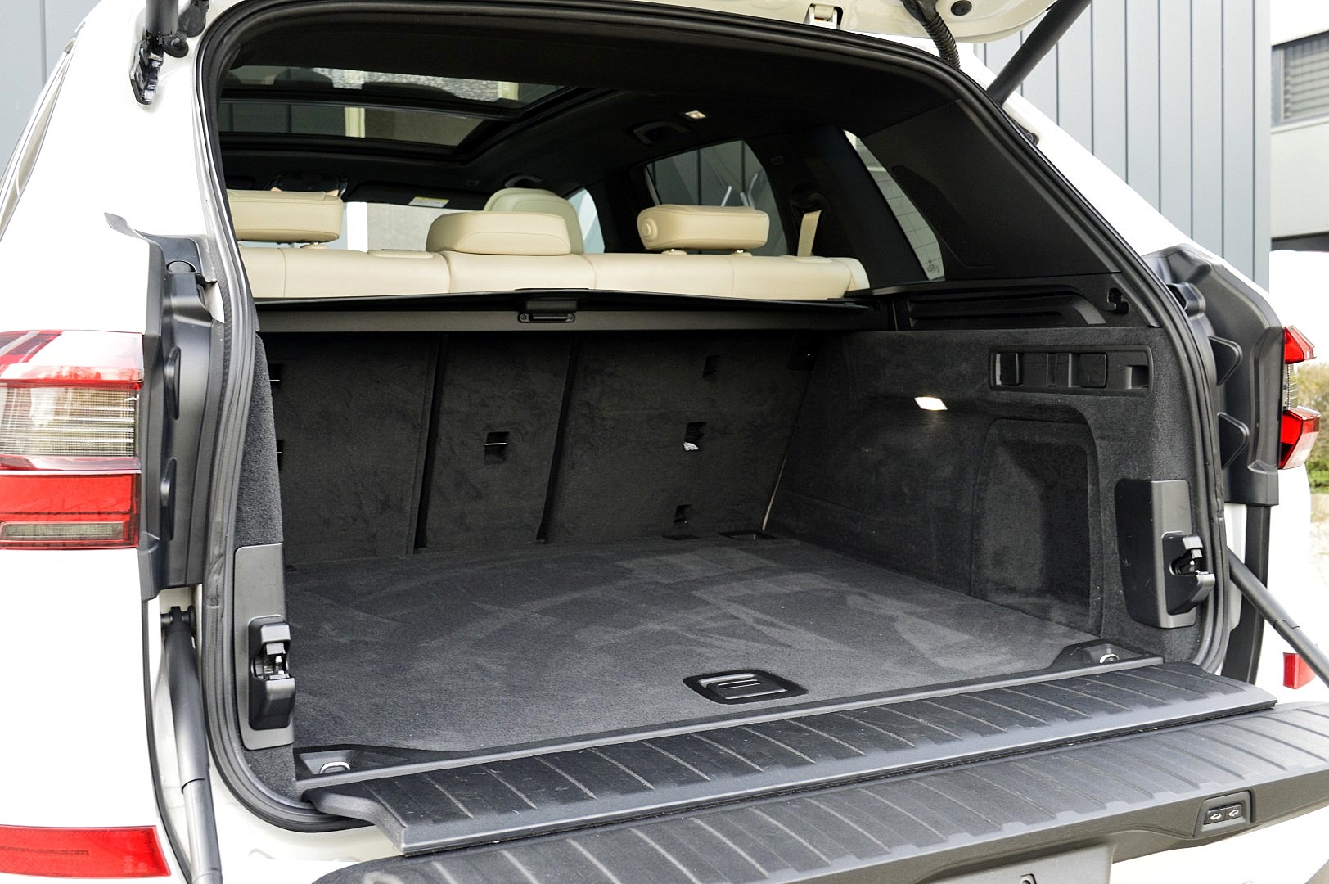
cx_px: 664
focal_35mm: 39
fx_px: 1439
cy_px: 442
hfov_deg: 49.6
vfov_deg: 34.2
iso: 640
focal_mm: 26
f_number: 8
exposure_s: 1/60
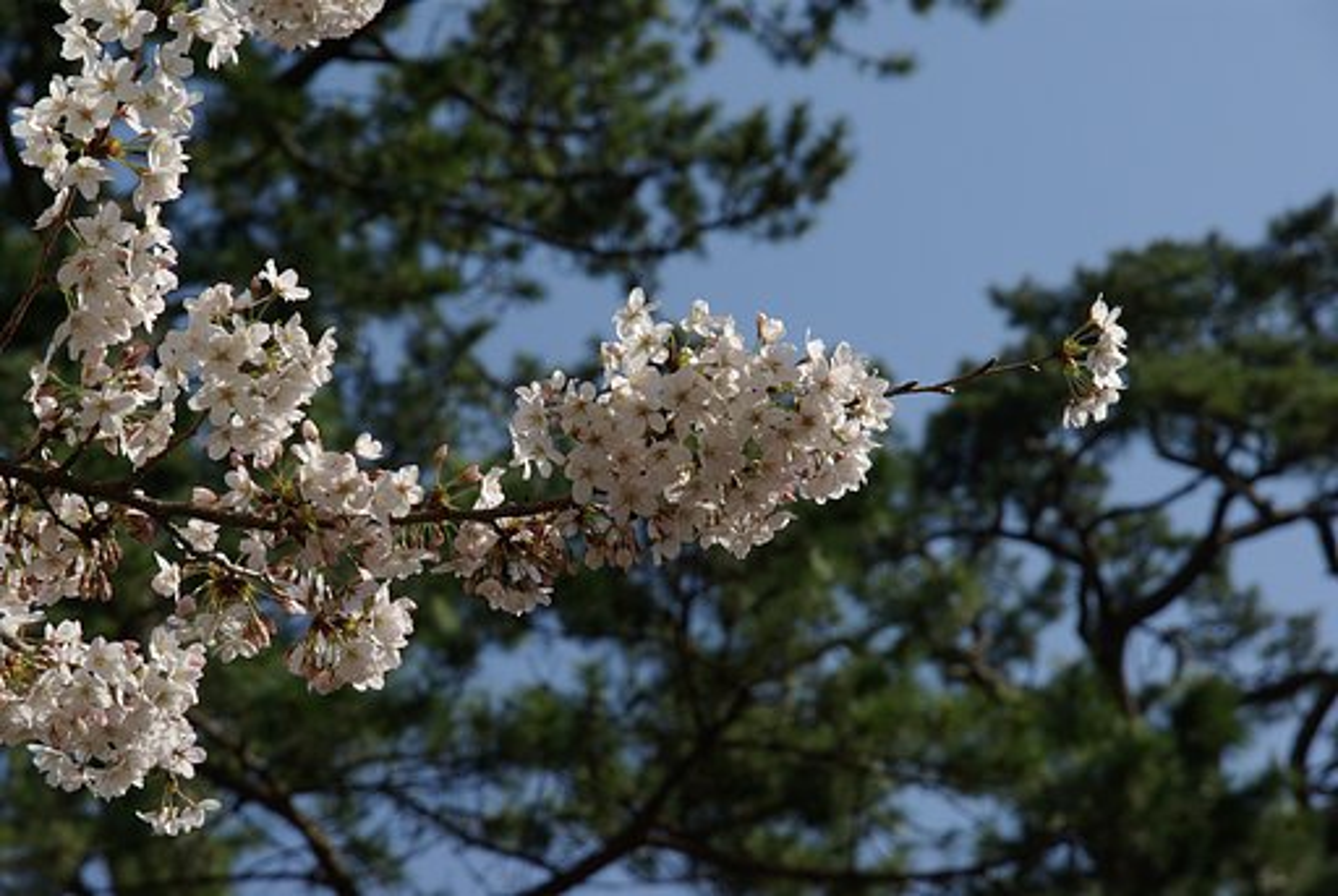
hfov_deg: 19.4
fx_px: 3908
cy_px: 448
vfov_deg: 13.1
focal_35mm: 105
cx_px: 669
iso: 100
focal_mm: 70
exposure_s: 1/250
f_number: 9
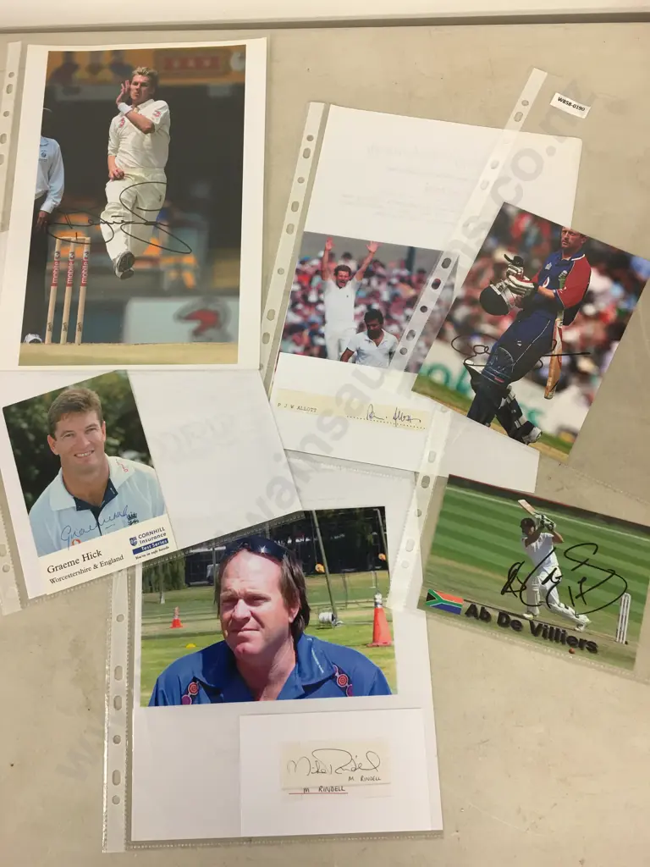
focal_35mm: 29
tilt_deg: -77.1
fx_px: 726
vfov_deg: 61.7
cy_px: 434
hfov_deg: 48.2
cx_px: 325
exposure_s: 1/17
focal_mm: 4.15
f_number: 2.2
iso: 40
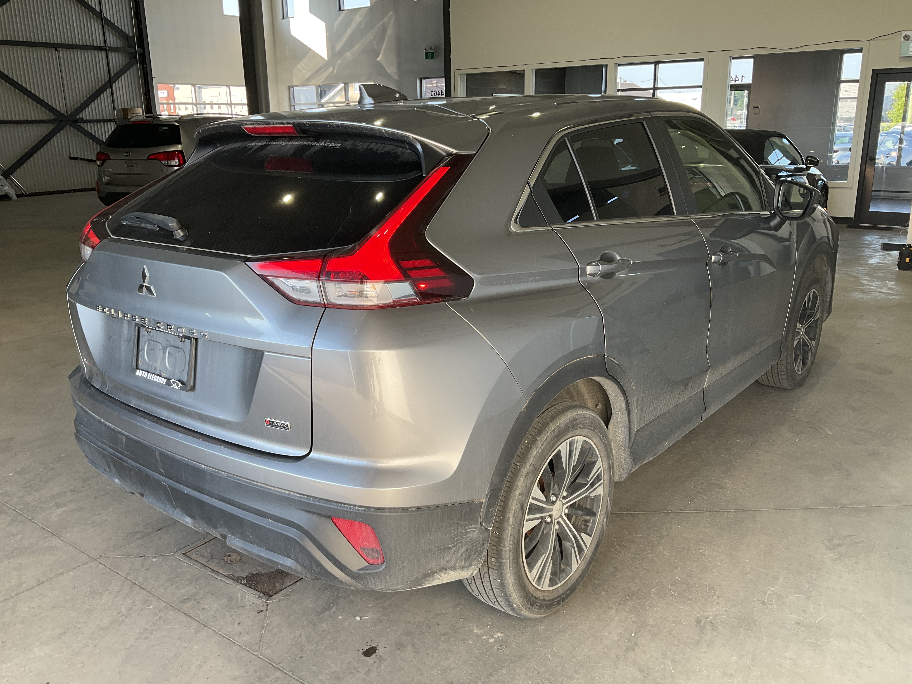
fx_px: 764
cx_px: 456
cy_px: 342
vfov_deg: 48.2
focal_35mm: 29
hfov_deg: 61.7
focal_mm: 3
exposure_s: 1/141
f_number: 1.8
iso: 25
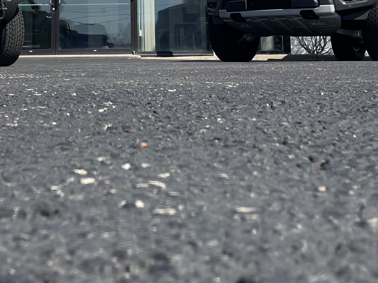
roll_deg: +0.9
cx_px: 120
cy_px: -57
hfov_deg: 27.6
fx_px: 764
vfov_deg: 19.7
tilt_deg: +9.8
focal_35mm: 70
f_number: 1.6
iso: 32
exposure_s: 1/4000
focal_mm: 4.2
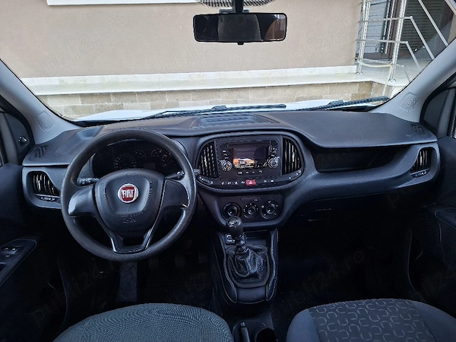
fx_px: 303
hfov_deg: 73.9
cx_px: 228
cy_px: 171
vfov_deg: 58.9
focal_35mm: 23
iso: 250
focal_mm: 5.54
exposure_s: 1/120
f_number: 1.8
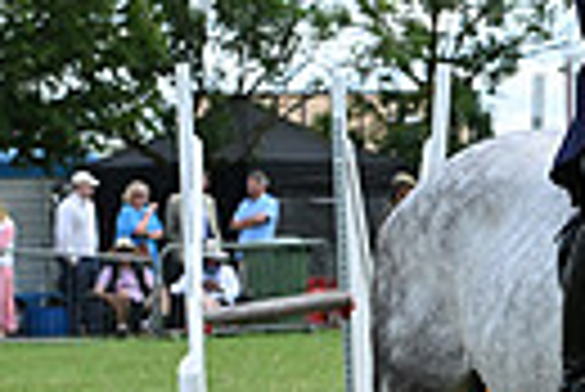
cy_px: 246
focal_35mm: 383
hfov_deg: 5.2
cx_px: 1260
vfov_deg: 3.6
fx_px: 6231
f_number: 7.1
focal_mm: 86
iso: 500
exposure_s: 1/800
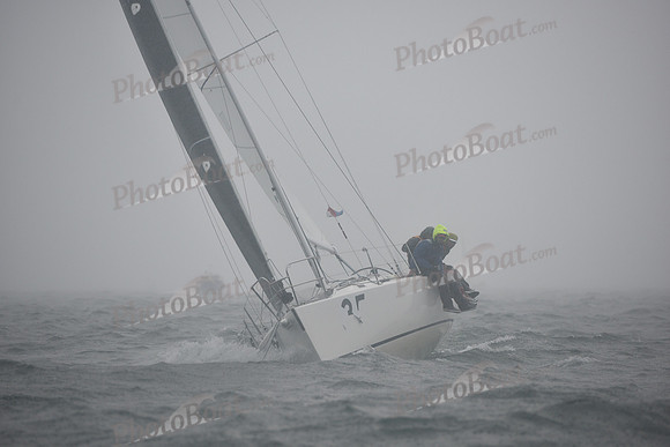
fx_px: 3723
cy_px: 224
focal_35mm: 200
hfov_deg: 10.3
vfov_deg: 6.9
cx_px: 335
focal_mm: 200
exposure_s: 1/640
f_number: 4
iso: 400
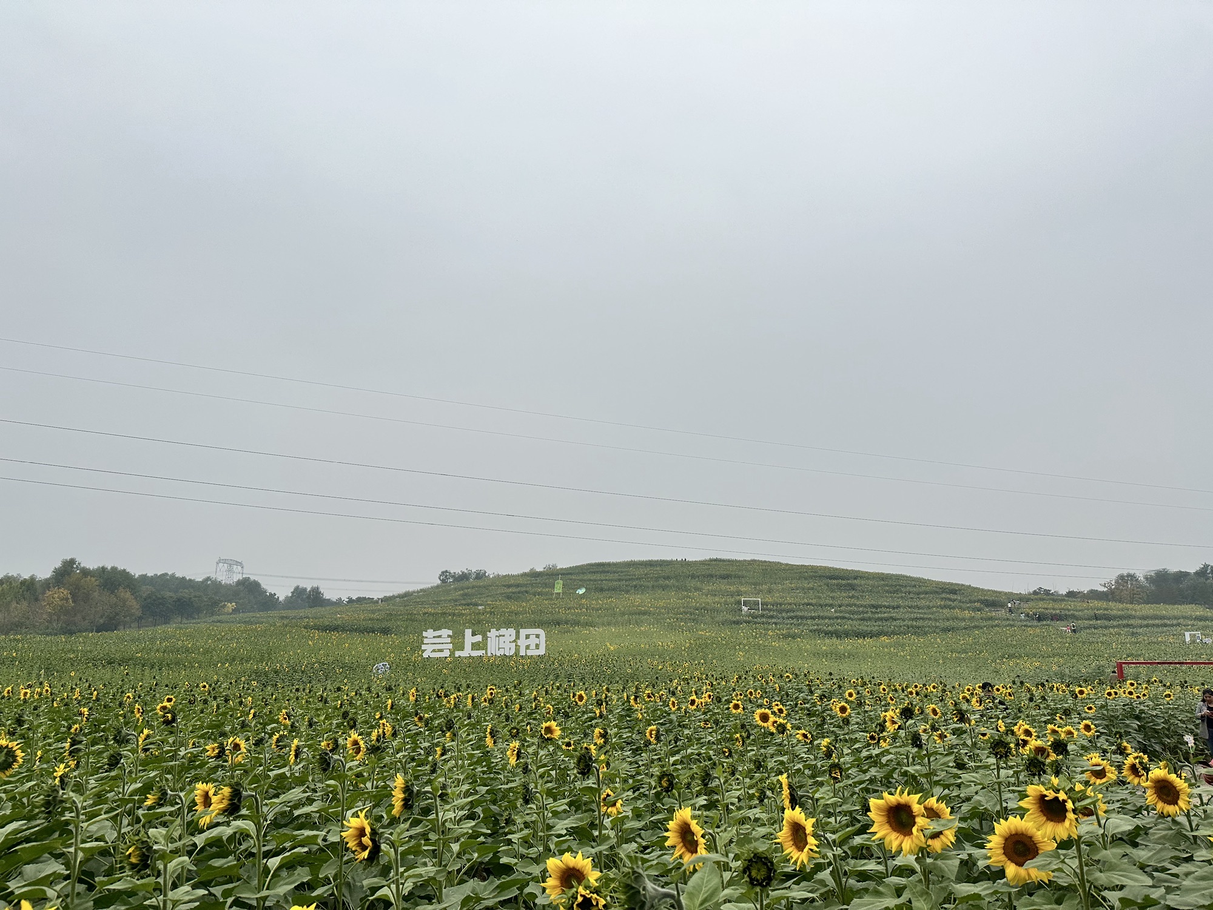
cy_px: 455
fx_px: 841
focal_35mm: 24
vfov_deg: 56.8
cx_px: 606
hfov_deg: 71.6
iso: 80
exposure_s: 1/3861
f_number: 1.78
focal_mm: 6.86
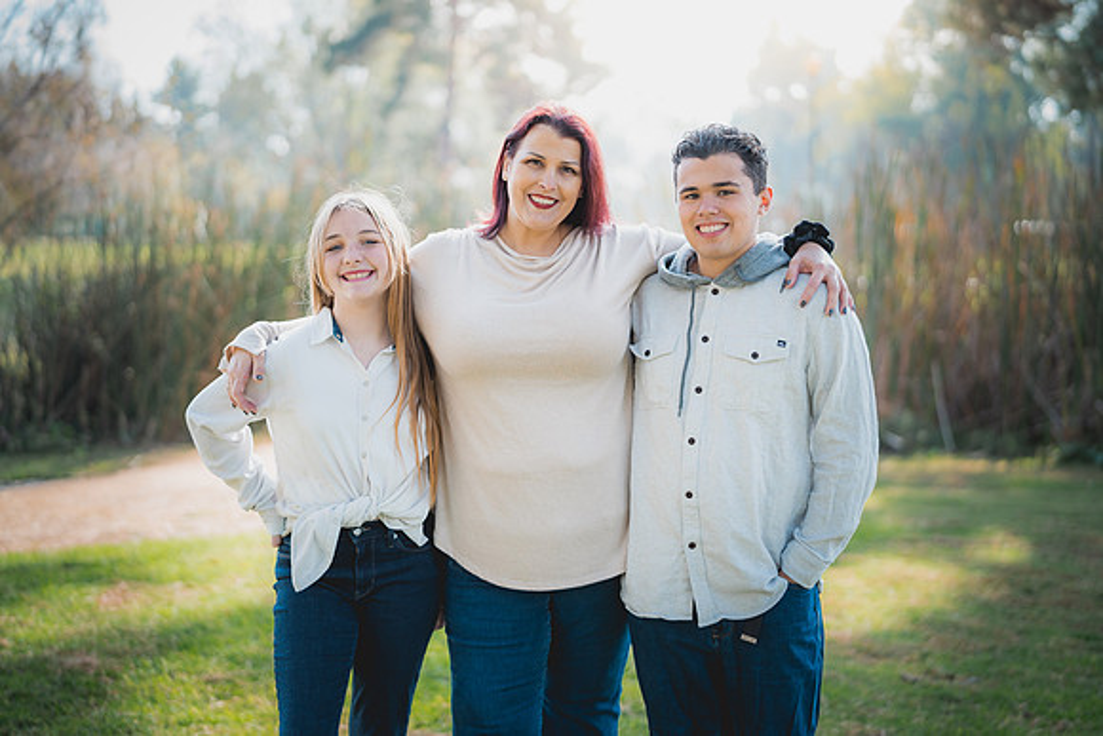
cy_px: 368
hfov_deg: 39.6
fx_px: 1532
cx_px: 552
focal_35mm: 50
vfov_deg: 27.0
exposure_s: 1/1600
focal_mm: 50
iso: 250
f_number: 1.4
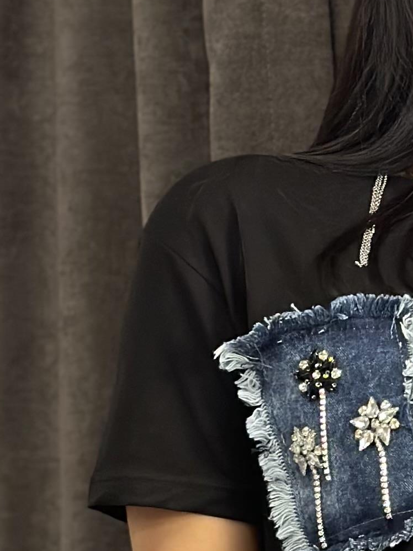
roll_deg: +2.8
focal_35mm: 194
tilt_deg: -28.6
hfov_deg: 7.5
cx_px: 618
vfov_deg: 10.0
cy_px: 743
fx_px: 3087
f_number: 1.78
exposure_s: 1/50
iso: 200
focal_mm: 6.86
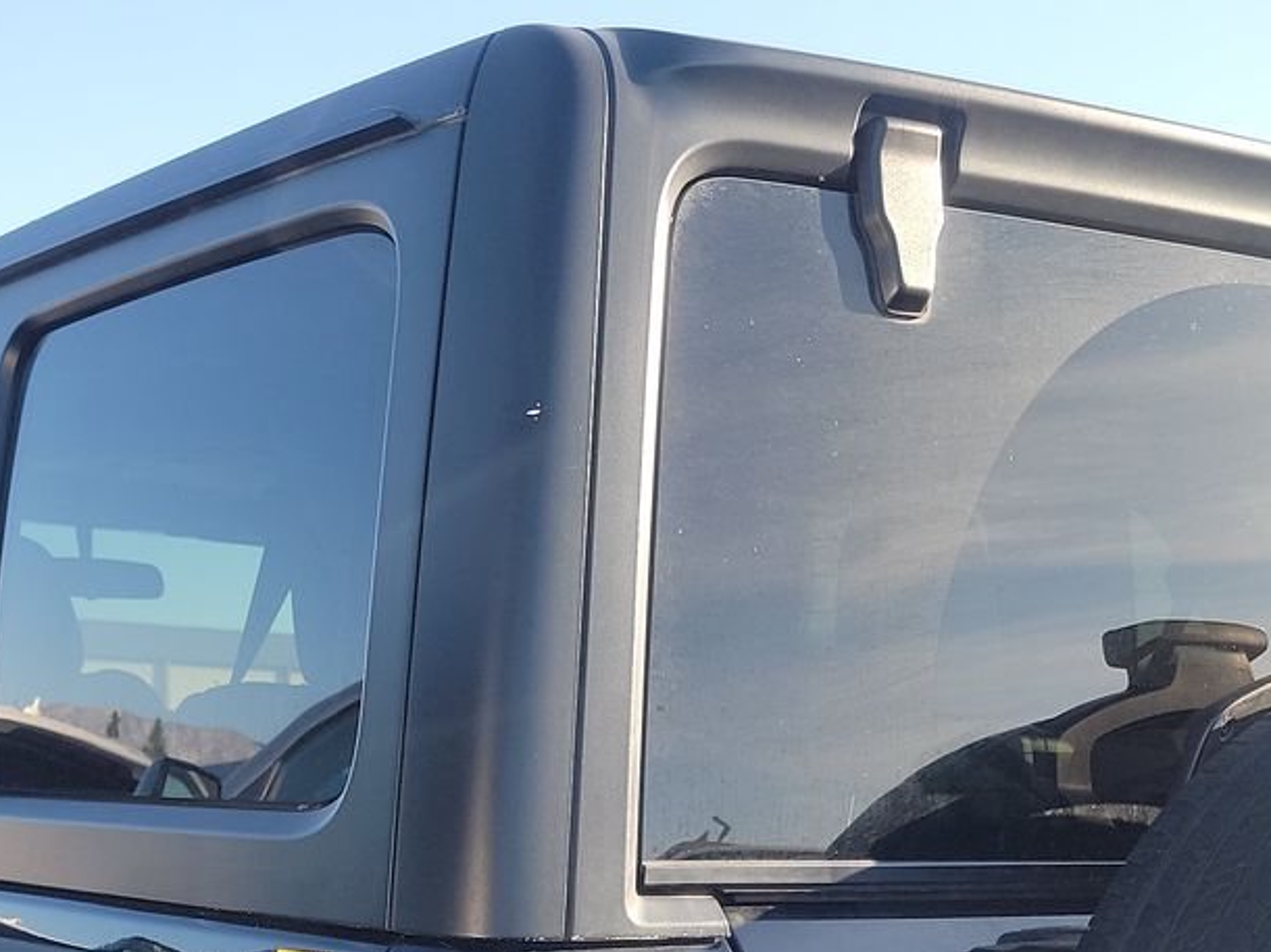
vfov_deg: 21.7
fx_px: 2312
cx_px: 354
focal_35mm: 63
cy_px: 1117
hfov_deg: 30.3
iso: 50
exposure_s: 1/184
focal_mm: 6.7
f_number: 1.8
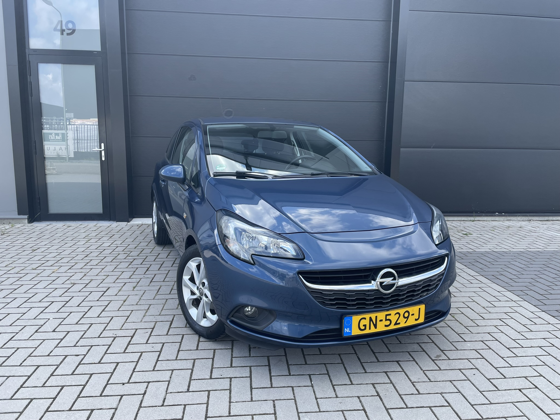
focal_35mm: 26
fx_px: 421
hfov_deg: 67.3
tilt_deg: -8.8
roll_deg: -0.6
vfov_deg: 53.1
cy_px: 210
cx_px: 280
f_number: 1.6
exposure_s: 1/703
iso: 32
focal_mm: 4.2
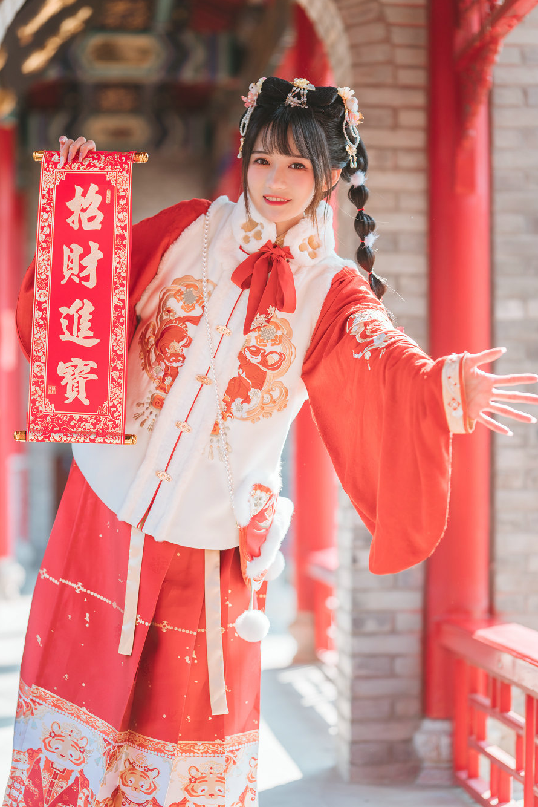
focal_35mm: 86
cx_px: 269
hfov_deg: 15.9
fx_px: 1927
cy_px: 402
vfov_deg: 23.6
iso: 100
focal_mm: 85
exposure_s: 1/320
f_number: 2
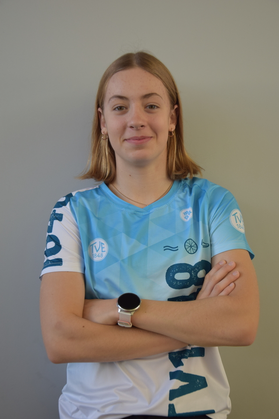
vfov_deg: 29.9
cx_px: 140
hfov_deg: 20.2
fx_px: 785
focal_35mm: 68
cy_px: 210
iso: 400
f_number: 4.8
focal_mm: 45
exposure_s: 1/100
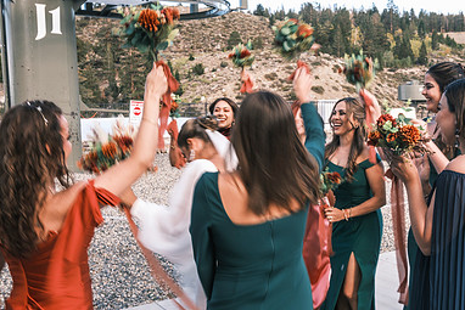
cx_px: 284
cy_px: 156
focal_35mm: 41
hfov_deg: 47.1
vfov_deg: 32.7
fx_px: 530
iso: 125
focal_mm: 18
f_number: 6.4
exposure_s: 1/40
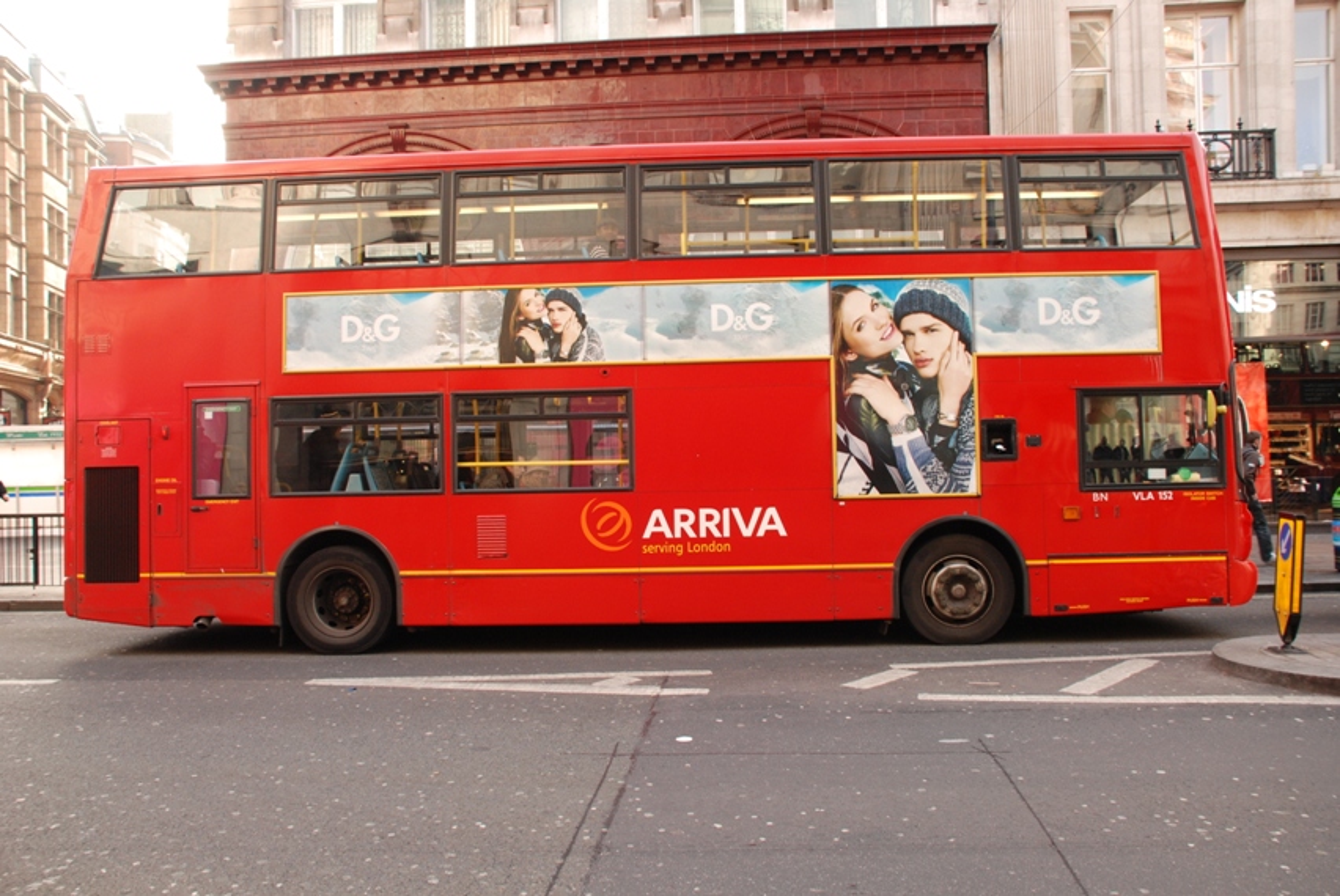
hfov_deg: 61.9
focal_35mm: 30
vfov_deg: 43.7
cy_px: 448
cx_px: 670
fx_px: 1118
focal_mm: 20
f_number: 5
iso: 400
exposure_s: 1/100
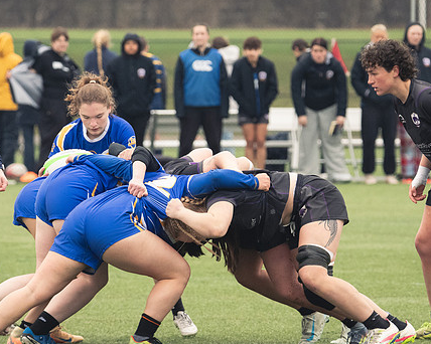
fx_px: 7293
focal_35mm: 572
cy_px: 155
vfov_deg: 2.7
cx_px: 189
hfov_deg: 3.4
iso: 4500
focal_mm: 300
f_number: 6.3
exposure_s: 1/800
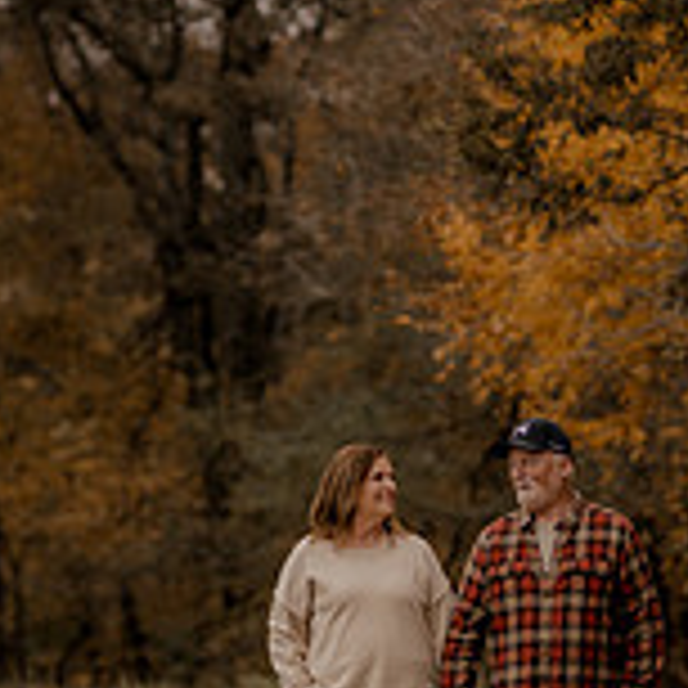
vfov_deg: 8.2
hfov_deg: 8.2
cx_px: 436
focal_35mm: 213
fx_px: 4790
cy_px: 661
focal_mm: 85
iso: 250
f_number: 1.8
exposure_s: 1/3200
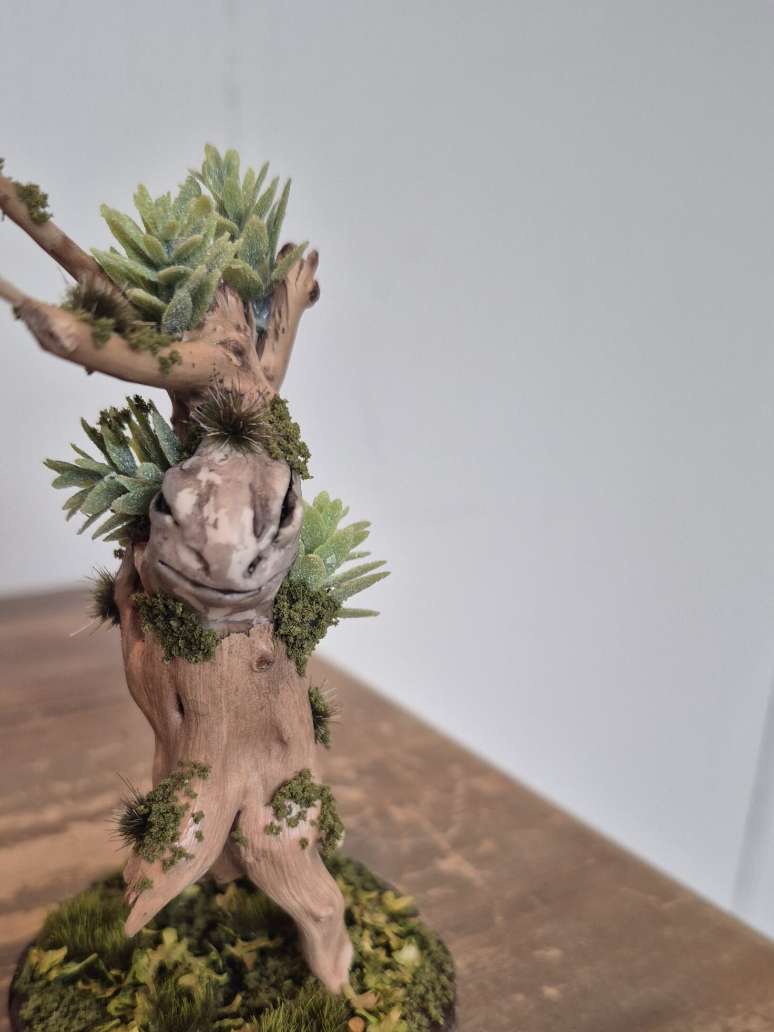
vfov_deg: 59.3
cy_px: 636
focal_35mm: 30
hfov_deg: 46.6
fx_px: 894
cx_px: 324
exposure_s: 1/100
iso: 200
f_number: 1.8
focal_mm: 5.4
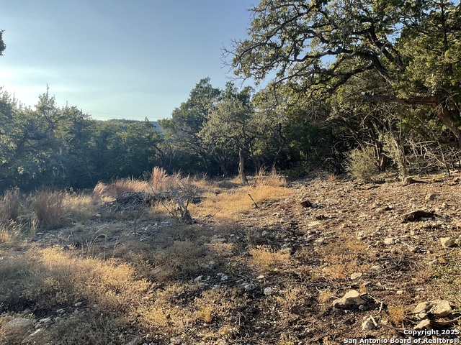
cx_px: 230
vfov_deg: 48.2
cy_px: 172
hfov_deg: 61.7
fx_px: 386
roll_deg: -2.4
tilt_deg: -3.3
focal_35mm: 29
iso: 16
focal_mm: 3
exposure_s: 1/446
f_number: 1.8
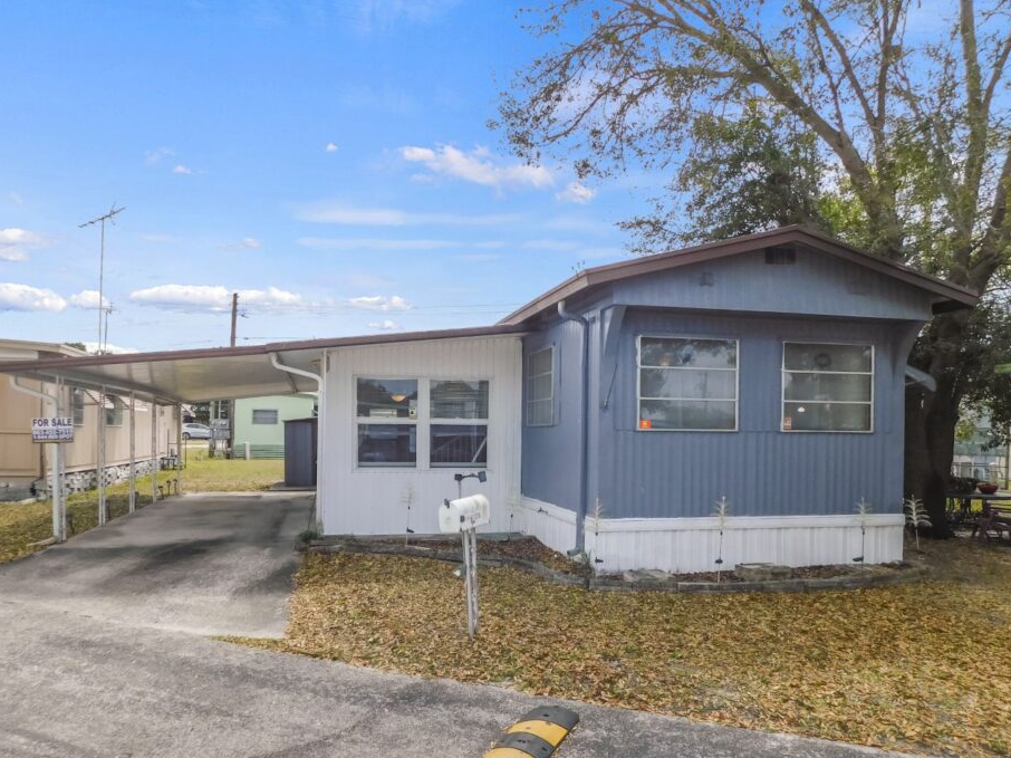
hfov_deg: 67.2
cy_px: 400
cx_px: 460
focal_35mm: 26
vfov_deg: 53.0
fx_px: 759
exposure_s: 1/400
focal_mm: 4
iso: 125
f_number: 6
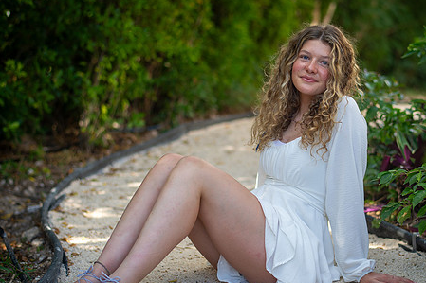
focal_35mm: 75
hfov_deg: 26.9
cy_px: 162
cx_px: 258
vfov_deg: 18.2
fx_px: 887
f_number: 2.2
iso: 400
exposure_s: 1/640
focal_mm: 58
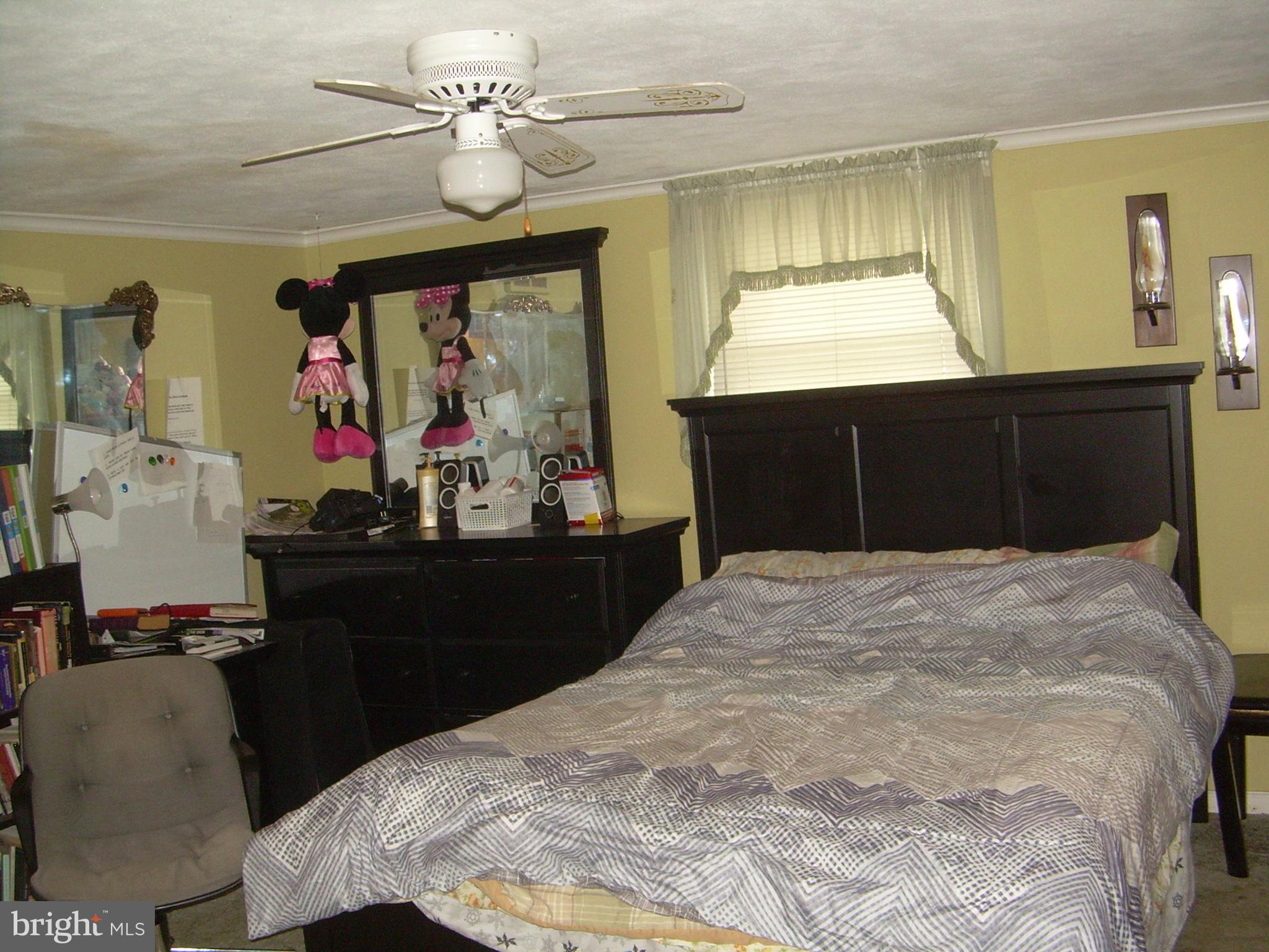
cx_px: 634
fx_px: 1393
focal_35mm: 38
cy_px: 476
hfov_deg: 49.0
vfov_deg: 37.7
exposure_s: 1/60
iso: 200
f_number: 2.8
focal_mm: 6.3
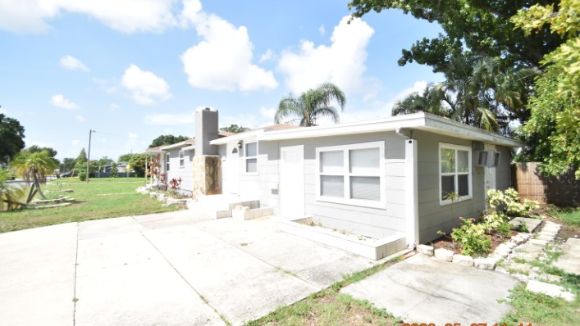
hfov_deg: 99.4
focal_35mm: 16
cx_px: 294
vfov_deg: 67.1
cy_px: 163
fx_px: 246
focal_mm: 10
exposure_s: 1/4000
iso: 800
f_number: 3.5
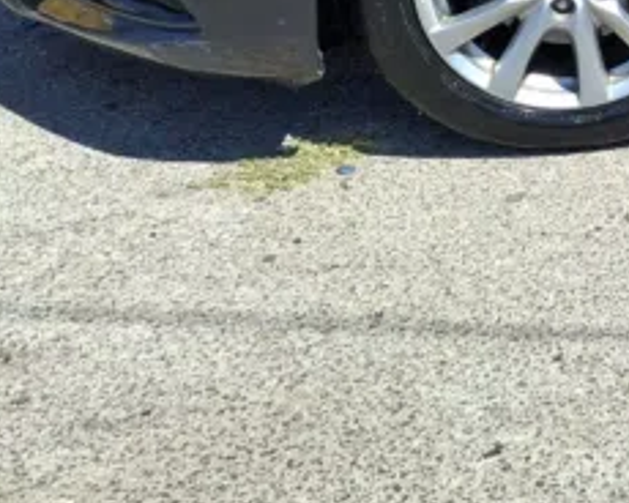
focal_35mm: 100
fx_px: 1862
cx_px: 1239
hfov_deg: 15.5
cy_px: -118
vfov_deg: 14.8
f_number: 1.8
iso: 50
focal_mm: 5.54
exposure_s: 1/1408
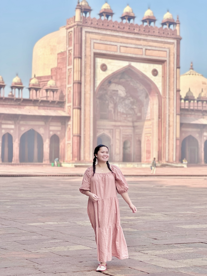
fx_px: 614
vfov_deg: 25.3
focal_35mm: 77
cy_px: 138
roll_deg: -0.7
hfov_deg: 19.1
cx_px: 104
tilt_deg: +1.9
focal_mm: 9
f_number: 2.8
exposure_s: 1/455
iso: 32
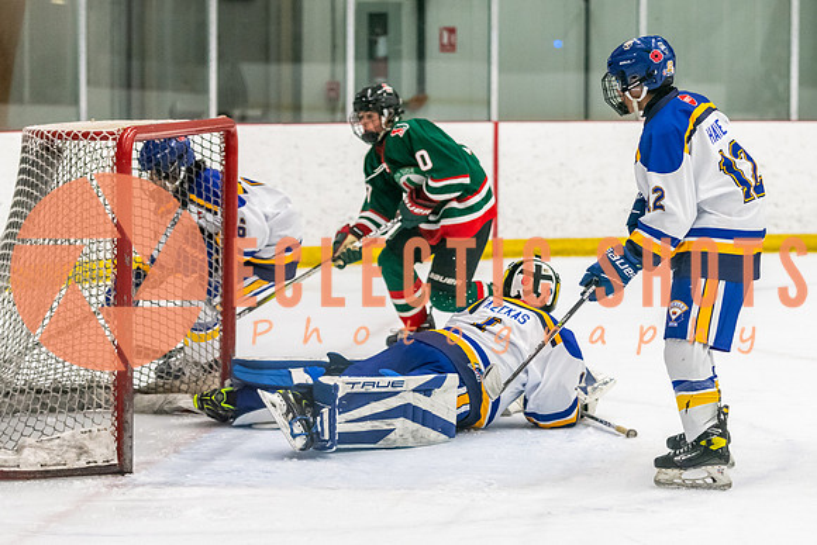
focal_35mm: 148
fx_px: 3357
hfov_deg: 13.8
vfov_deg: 9.3
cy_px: 286
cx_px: 581
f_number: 2.8
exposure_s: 1/800
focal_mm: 98
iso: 3200
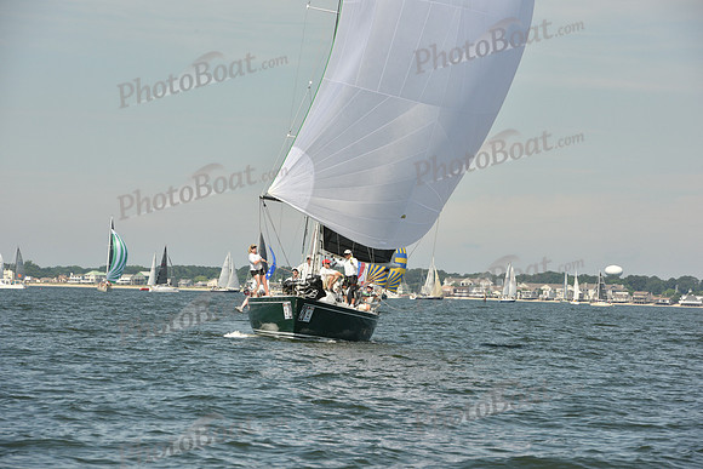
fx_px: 3906
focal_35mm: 200
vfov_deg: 6.9
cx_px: 352
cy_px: 234
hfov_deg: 10.3
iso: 320
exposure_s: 1/640
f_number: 14
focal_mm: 200
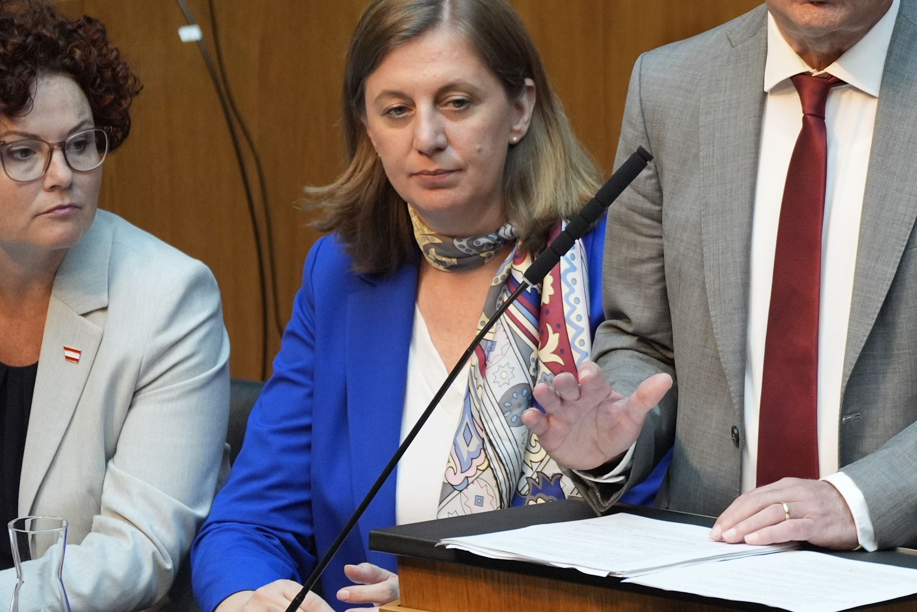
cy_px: 225
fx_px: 19132
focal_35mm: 751
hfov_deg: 2.7
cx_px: 847
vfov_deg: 1.8
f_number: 5.6
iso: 3200
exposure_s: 1/320
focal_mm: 400
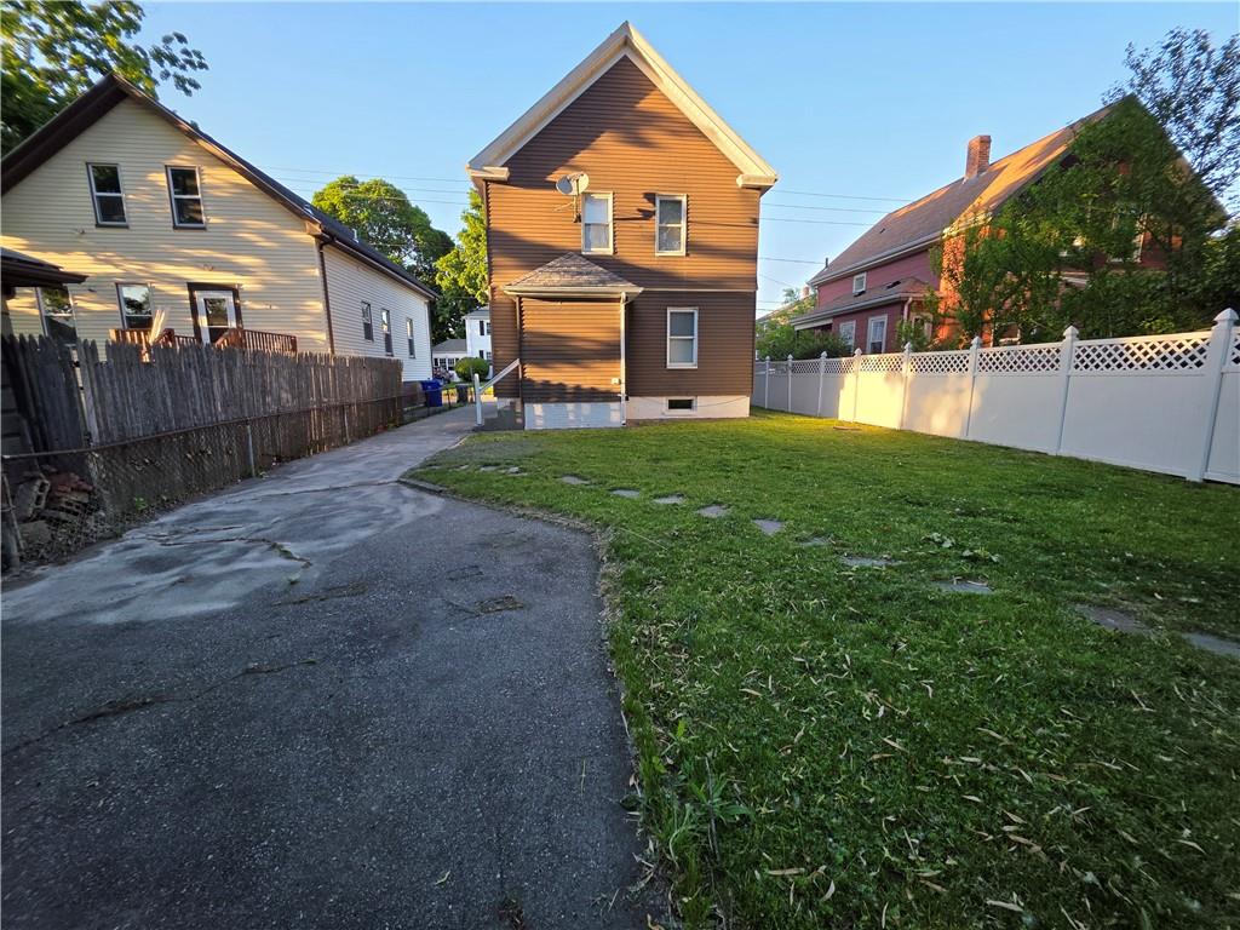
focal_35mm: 13
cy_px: 465
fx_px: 466
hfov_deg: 106.2
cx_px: 620
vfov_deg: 89.9
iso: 25
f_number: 1.9
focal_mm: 2.2
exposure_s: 1/120
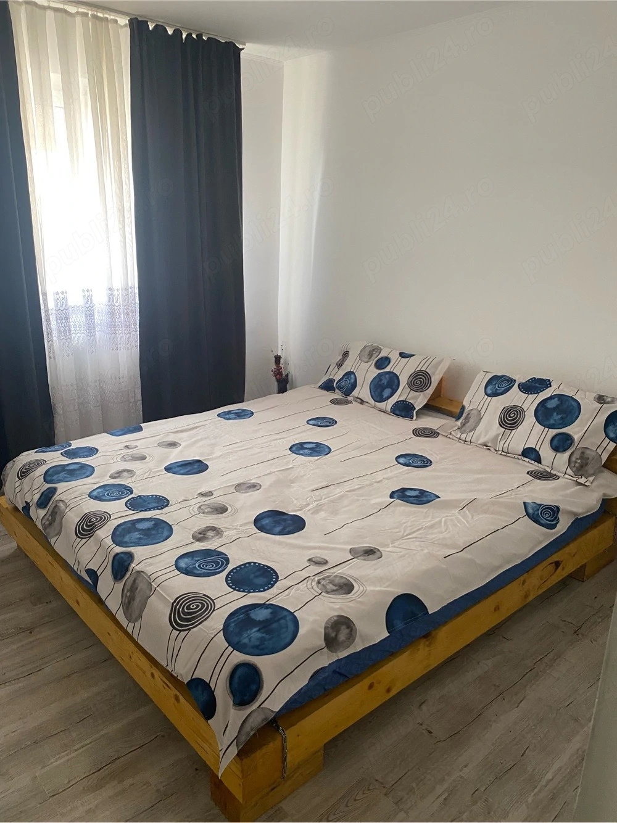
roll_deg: -1.3
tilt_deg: -16.8
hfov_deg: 53.0
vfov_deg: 67.3
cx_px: 308
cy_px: 412
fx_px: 618
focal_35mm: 26
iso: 200
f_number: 1.8
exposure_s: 1/60
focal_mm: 4.25
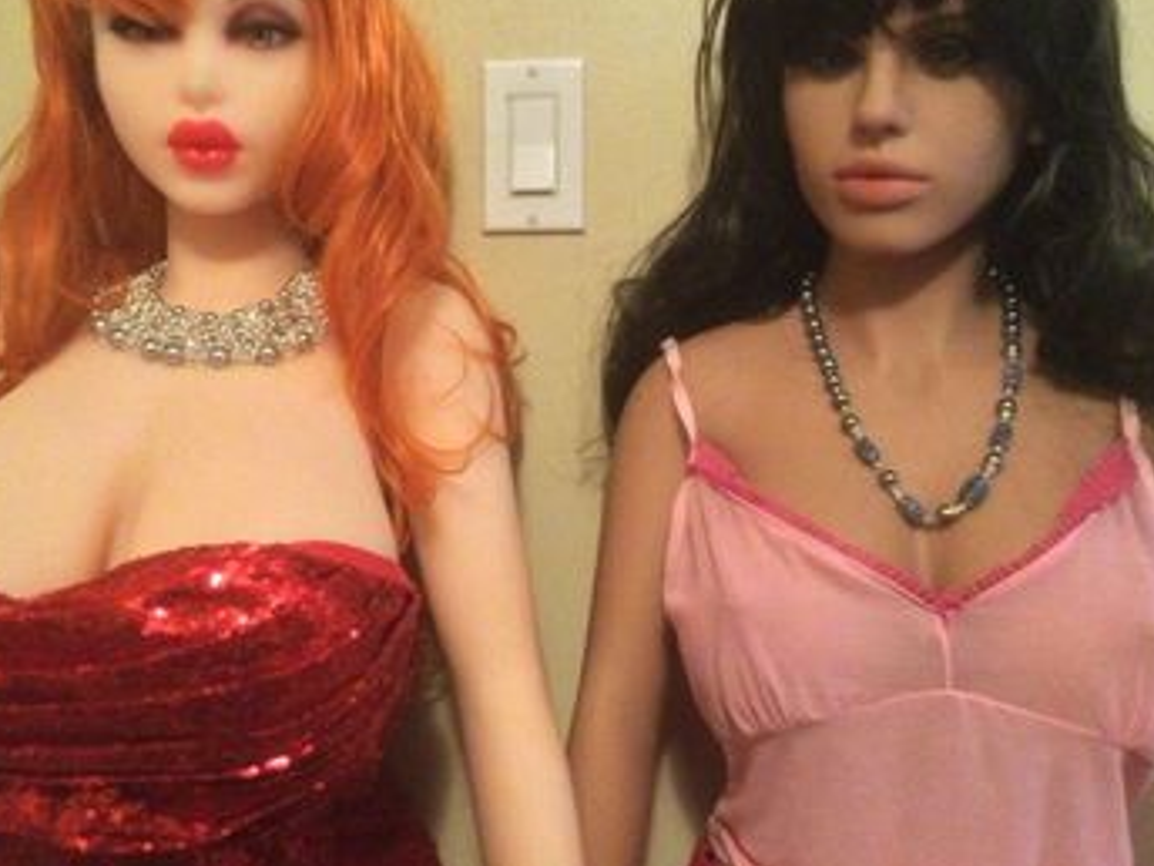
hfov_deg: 51.3
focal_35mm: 36
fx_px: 1200
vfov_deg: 39.6
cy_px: 373
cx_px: 517
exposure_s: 1/15
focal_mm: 3.3
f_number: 2.4
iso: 800
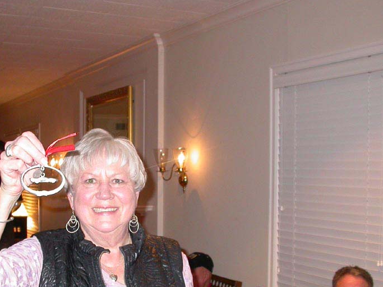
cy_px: 203
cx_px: 130
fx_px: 631
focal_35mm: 57
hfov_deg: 33.5
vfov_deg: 25.4
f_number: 2.6
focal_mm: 7.85
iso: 200
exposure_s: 1/60
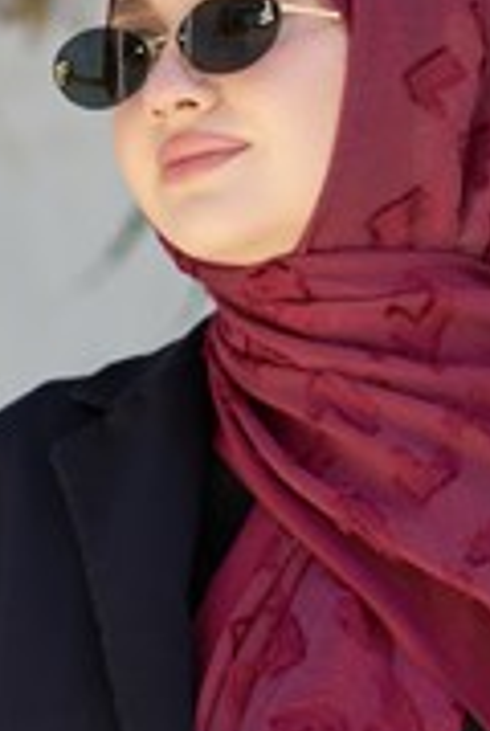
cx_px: 421
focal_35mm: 318
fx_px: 6467
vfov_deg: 6.5
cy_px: 568
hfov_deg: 4.3
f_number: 4
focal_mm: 123
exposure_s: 1/320
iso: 100
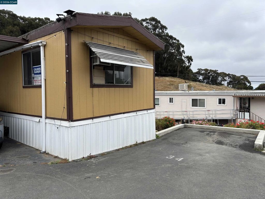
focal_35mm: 26
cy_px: 100
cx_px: 132
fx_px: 199
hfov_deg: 67.3
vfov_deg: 53.1
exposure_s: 1/2710
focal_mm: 5.96
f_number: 1.6
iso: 50
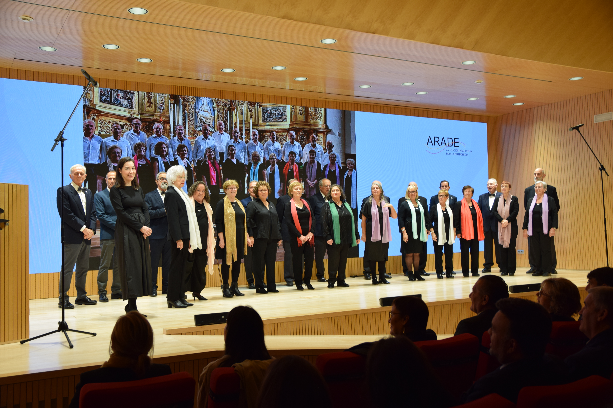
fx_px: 613
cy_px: 204
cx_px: 306
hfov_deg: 53.1
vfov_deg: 36.9
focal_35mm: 36
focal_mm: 24
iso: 400
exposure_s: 1/80
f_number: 4.5
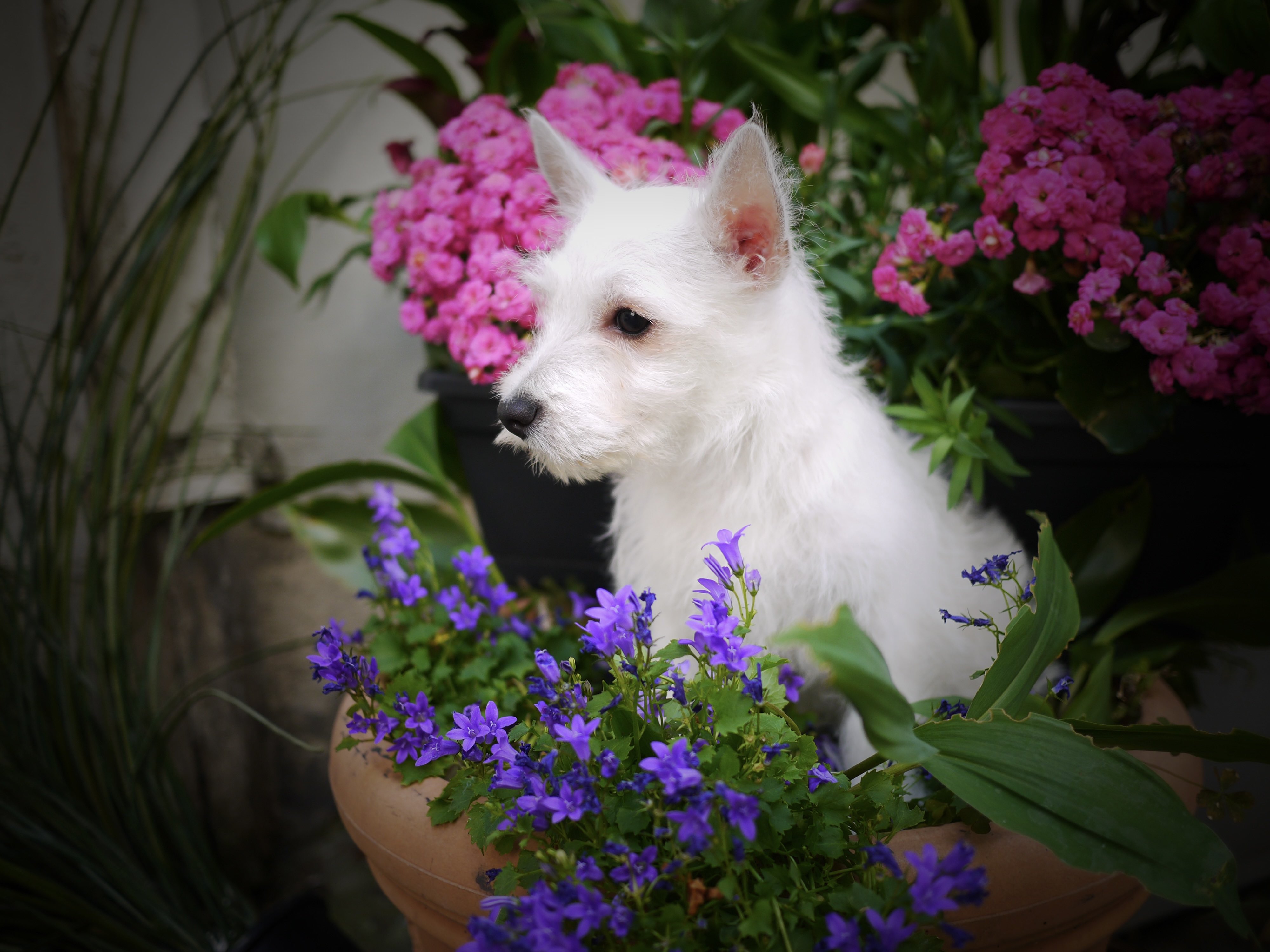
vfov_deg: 36.0
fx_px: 1468
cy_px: 476
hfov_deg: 46.8
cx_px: 635
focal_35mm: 40
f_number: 1.7
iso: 160
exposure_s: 1/640
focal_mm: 20
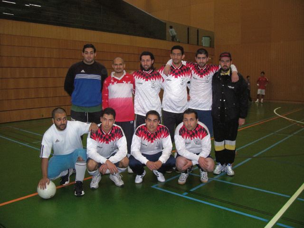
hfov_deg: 54.0
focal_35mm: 34
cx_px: 152
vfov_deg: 41.8
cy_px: 114
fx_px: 299
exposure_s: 1/64
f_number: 2.7
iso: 80
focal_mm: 5.6
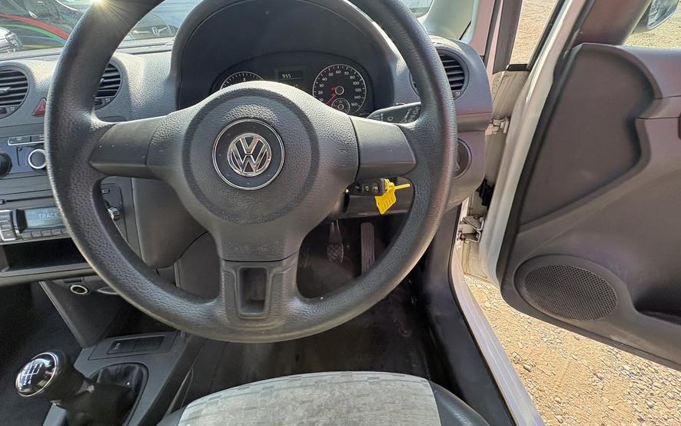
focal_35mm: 15
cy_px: 172
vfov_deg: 74.1
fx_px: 278
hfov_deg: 101.5
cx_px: 337
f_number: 2.2
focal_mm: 2.22
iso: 80
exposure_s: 1/139
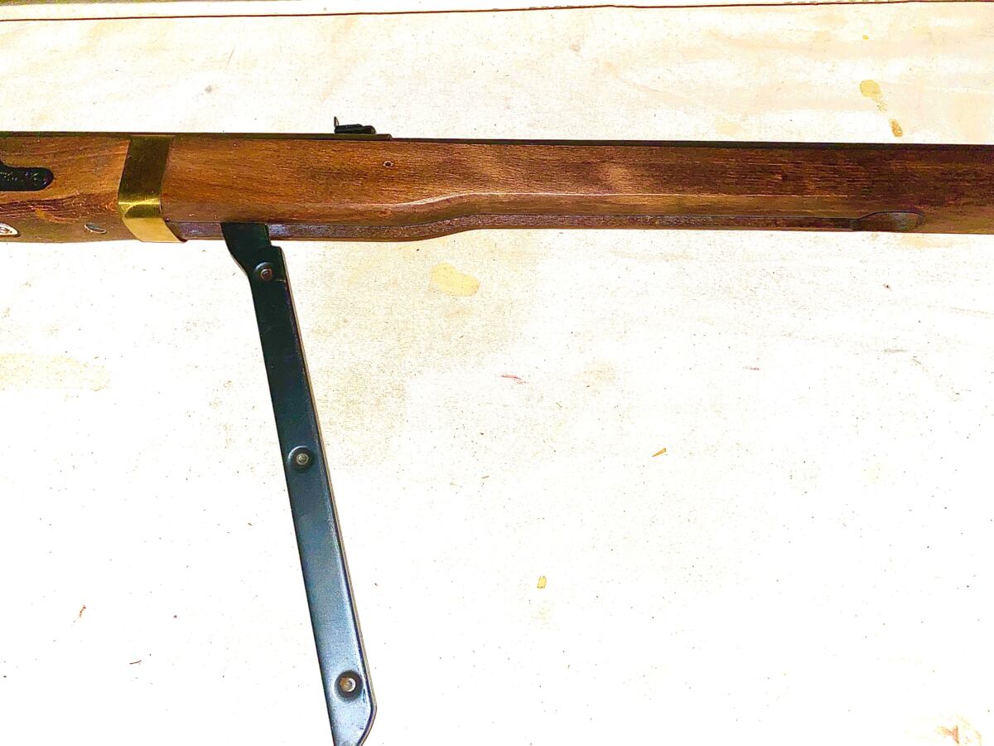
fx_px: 747
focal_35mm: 26
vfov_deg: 53.1
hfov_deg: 67.3
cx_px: 497
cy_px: 373
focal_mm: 4.25
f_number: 1.8
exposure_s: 1/47
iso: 32
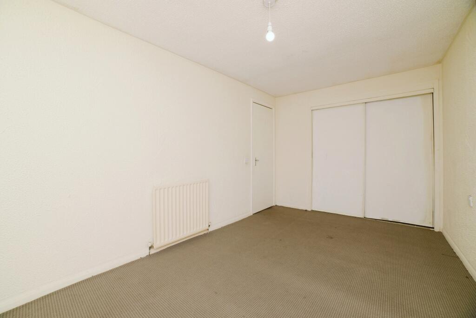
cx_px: 238
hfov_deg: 104.2
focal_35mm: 14
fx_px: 185
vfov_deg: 81.3
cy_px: 159
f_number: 8
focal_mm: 14
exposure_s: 1/60
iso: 400
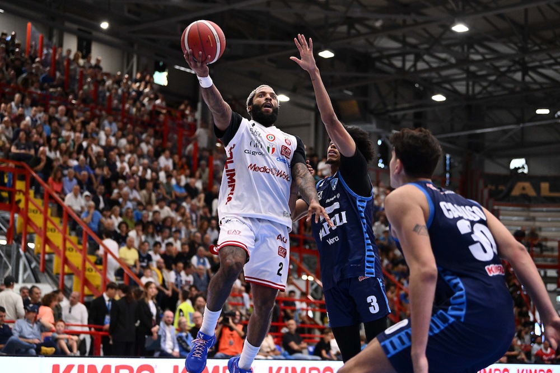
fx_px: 1088
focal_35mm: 70
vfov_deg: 19.4
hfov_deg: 28.9
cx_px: 280
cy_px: 186
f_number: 2.8
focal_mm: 70
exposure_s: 1/1250
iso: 5000
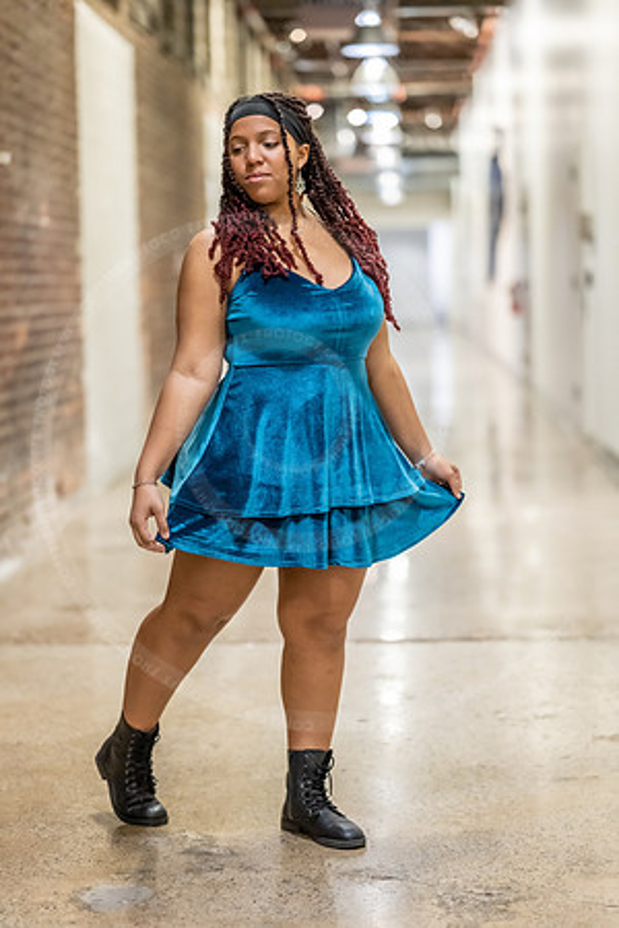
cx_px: 310
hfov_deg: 16.1
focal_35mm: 85
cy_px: 464
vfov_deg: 23.9
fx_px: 2192
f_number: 1.8
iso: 3200
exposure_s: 1/200
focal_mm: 85
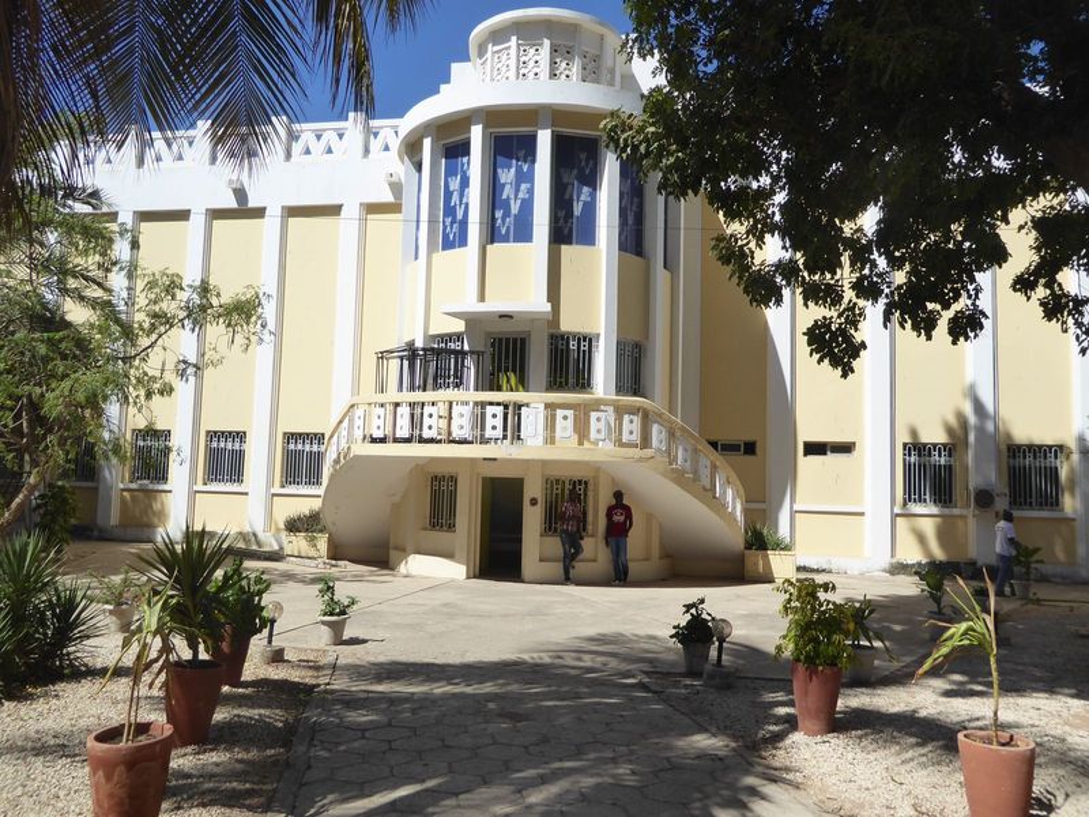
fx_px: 912
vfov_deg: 48.2
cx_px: 544
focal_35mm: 29
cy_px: 408
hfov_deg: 61.7
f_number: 3.5
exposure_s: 1/1000
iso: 125
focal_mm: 5
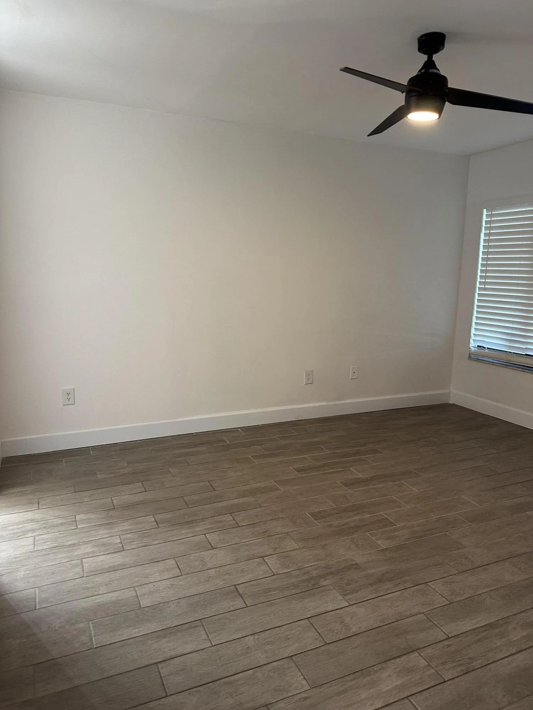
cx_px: 266
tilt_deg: -9.7
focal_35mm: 24
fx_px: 493
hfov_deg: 56.8
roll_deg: -1.6
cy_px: 355
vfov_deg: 71.6
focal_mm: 6.86
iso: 250
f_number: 1.78
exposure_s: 1/60
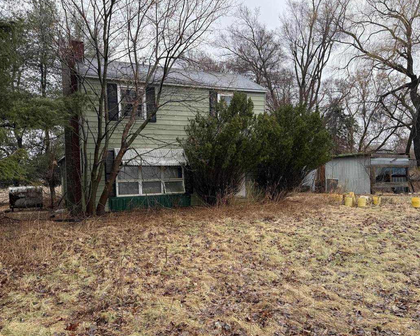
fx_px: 360
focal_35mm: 29
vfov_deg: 49.9
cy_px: 185
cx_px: 221
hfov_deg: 60.4
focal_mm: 6.76
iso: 100
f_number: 1.78
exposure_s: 1/521
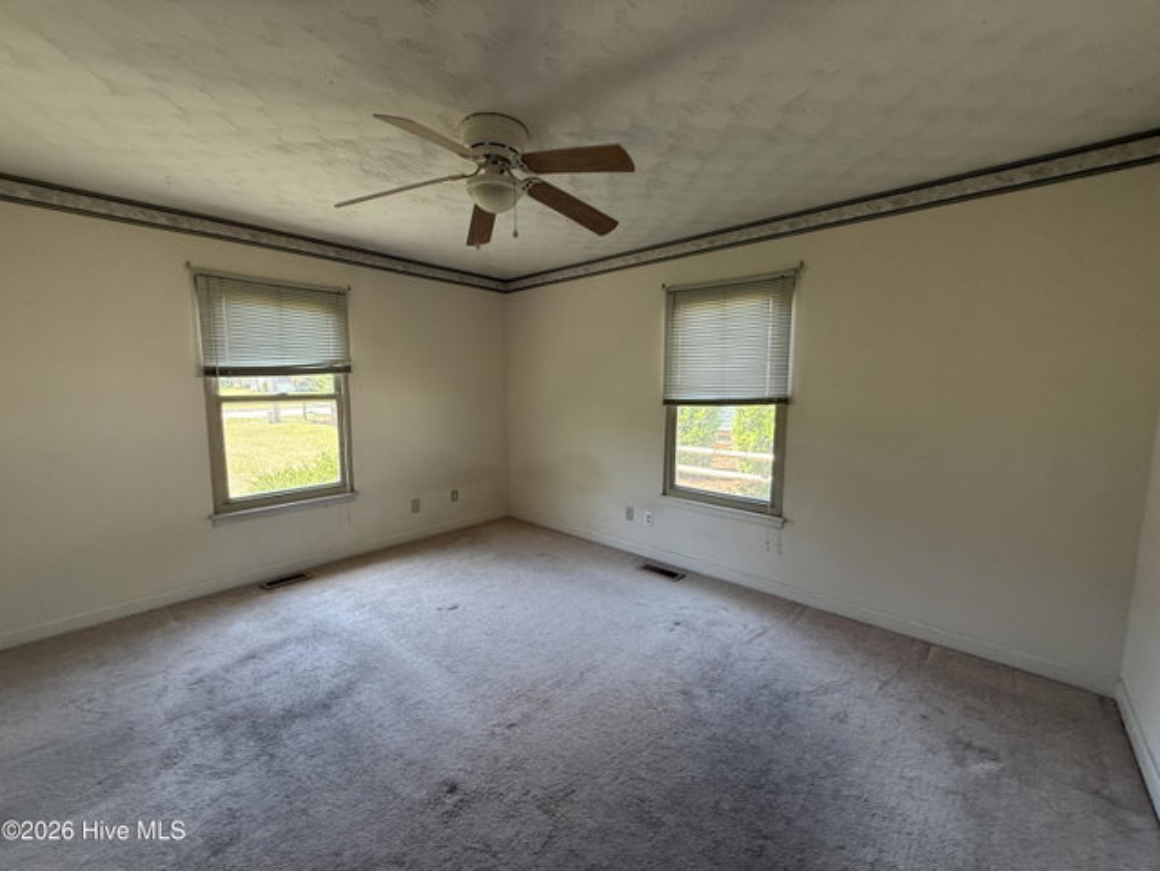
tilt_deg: -4.5
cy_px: 436
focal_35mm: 14
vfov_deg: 85.7
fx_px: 469
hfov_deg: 102.0
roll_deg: +0.0
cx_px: 580
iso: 200
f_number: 2.2
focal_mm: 2.22
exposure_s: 1/99
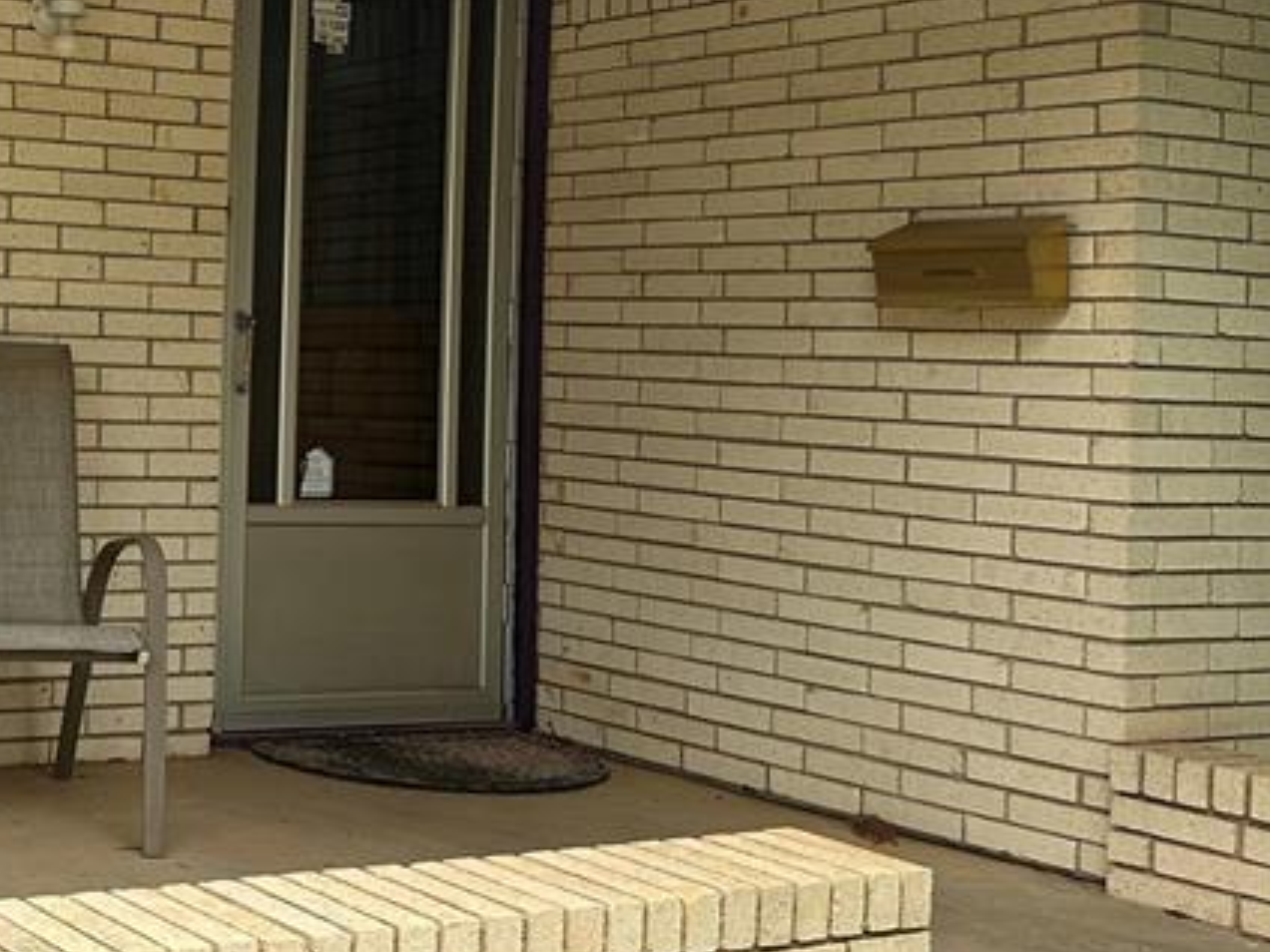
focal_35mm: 58
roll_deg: -2.6
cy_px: 272
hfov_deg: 29.8
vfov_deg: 25.0
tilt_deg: +2.0
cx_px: -132
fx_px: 2128
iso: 80
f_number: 1.78
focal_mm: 6.86
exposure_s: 1/1304
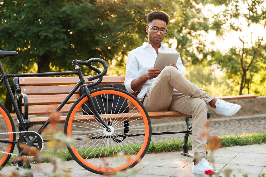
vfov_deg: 19.5
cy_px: 88
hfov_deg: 28.8
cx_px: 133
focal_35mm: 70
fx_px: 517
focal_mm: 70
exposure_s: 1/250
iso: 500
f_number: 3.2
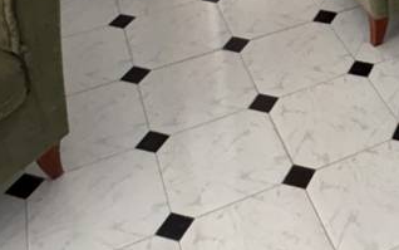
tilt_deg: -18.6
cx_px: 432
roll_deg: +1.2
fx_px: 761
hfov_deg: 27.1
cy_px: -197
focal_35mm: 70
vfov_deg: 15.9
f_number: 2.2
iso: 160
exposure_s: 1/117
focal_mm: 2.22
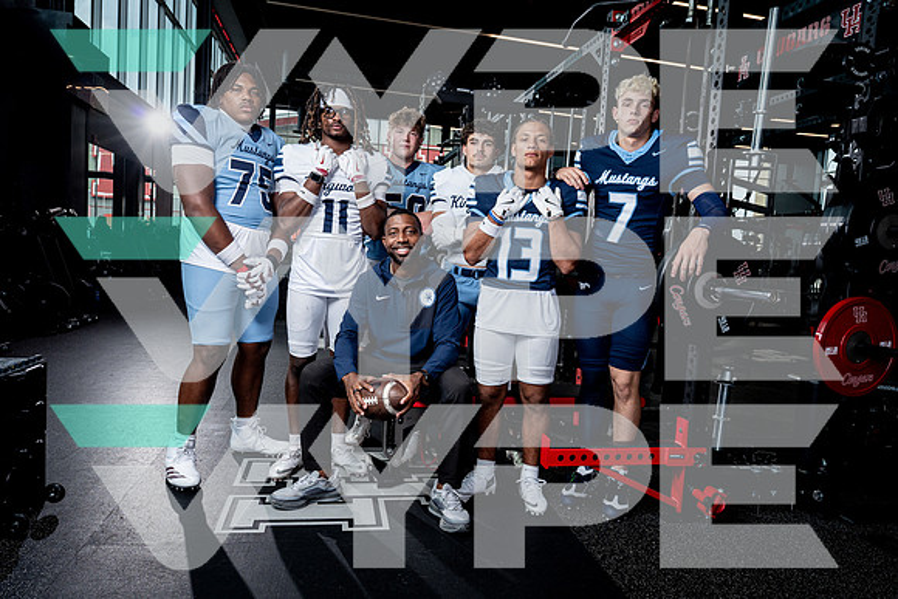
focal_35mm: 25
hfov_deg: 71.5
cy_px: 300
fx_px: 624
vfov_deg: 51.3
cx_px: 449
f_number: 8
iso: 640
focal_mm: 25
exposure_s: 1/250
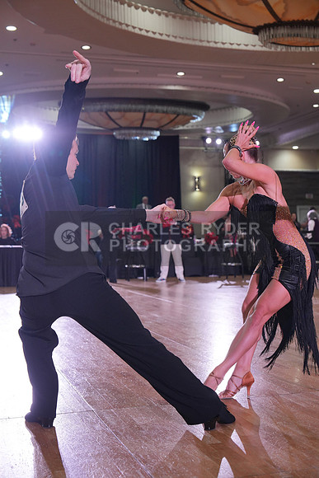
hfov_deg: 27.0
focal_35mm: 50
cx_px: 160
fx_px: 664
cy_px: 239
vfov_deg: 39.6
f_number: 4
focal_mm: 50
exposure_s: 1/500
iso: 1600
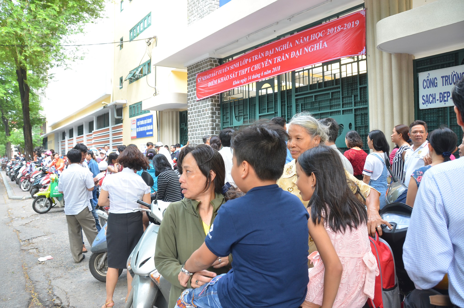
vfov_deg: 47.7
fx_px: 347
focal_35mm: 27
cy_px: 154
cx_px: 232
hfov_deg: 67.5
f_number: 5
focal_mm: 18
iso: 400
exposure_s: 1/125
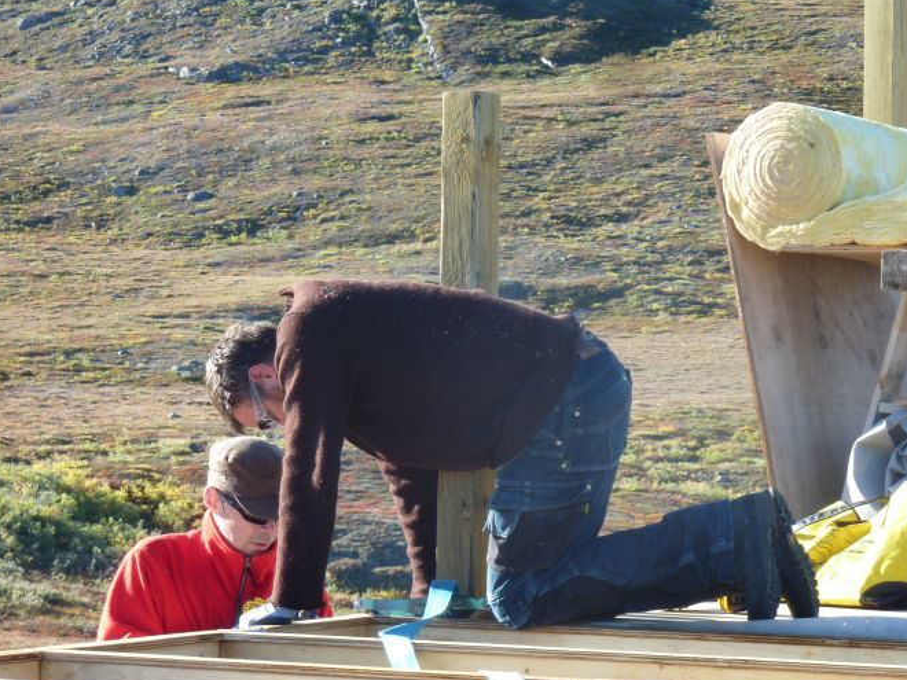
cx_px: 470
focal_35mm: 126
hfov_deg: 15.6
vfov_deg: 11.8
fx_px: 3301
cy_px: 354
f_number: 4.3
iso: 80
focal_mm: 17
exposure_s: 1/125
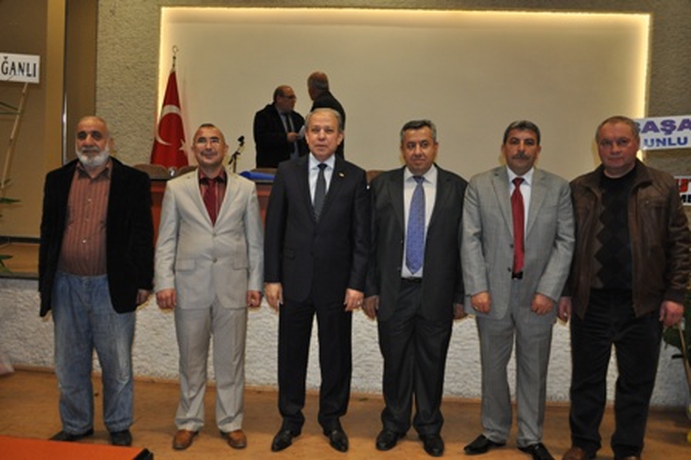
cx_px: 346
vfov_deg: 43.5
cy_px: 230
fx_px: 575
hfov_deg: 62.0
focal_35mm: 30
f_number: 3.8
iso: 800
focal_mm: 20
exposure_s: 1/60
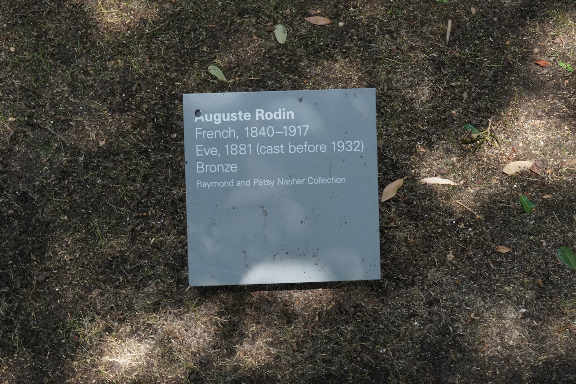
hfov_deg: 33.4
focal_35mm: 60
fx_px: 960
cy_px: 192
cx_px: 288
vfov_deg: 22.6
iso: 1250
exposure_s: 1/100
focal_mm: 60
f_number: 14
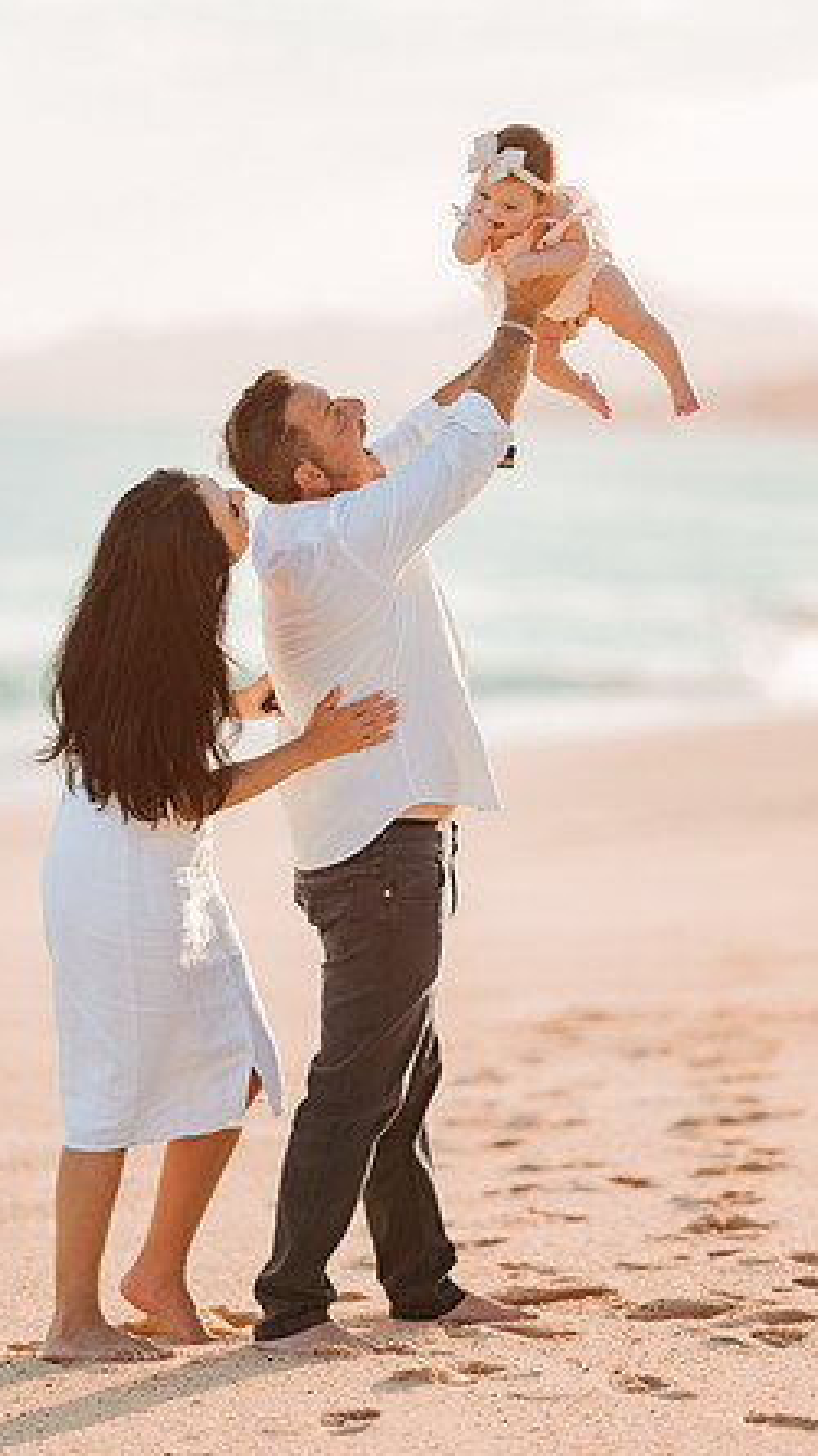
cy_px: 730
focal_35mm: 143
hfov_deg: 8.5
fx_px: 5519
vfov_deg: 15.0
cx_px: 347
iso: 100
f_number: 1.8
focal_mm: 135
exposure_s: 1/3200
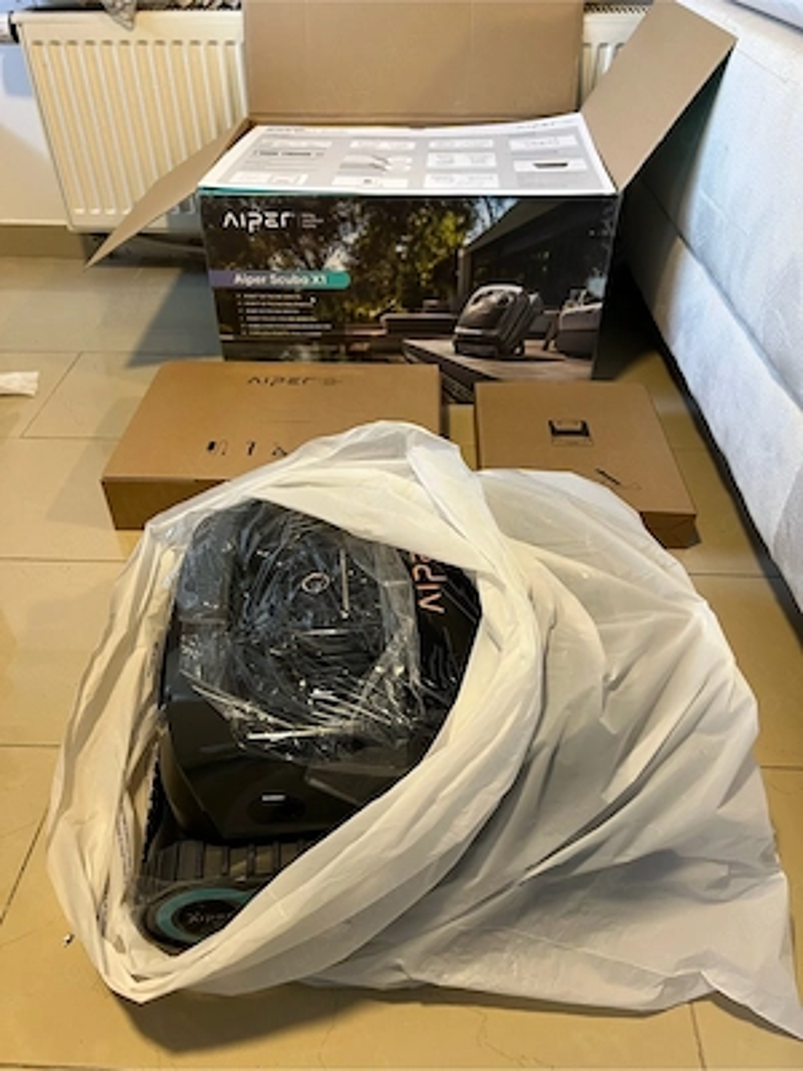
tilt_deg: -40.3
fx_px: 804
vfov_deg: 67.3
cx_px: 402
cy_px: 536
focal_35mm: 26
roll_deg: +1.7
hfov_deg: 53.1
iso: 160
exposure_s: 1/60
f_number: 1.5
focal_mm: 5.7
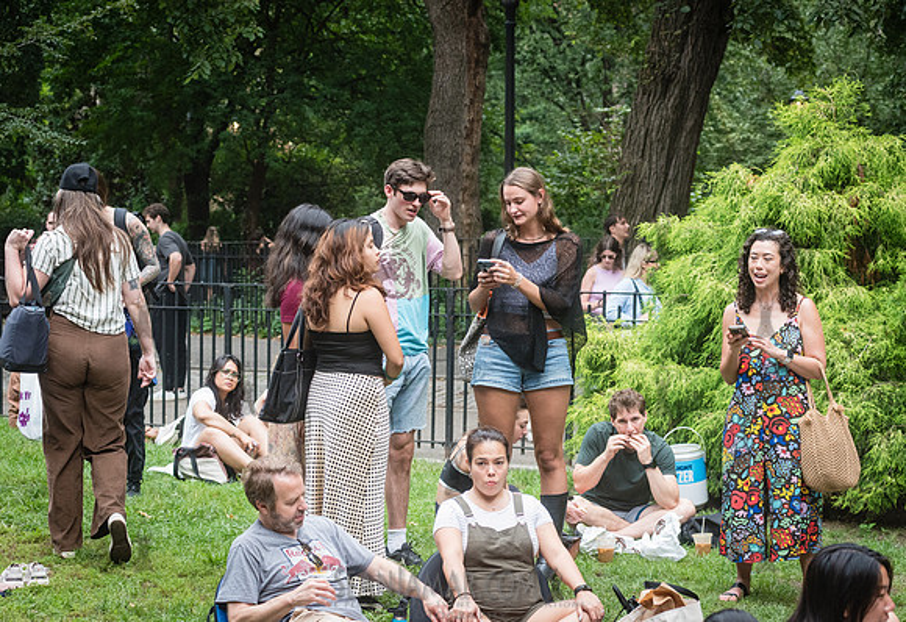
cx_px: 503
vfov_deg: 15.8
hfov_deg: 22.8
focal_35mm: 88
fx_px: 2245
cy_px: 286
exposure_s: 1/1000
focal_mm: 80
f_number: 5
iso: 2000
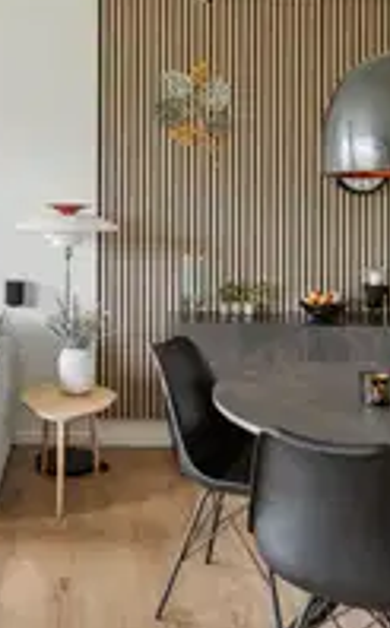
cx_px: 60
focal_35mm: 39
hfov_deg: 31.5
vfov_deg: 49.6
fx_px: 666
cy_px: 209
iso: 800
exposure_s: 1/10
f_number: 11
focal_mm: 18
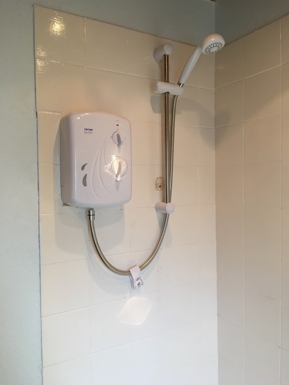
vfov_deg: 61.7
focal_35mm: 29
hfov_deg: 48.2
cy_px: 192
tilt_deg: -3.7
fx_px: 323
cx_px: 144
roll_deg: +1.4
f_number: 2.2
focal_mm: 4.15
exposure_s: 1/33
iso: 100
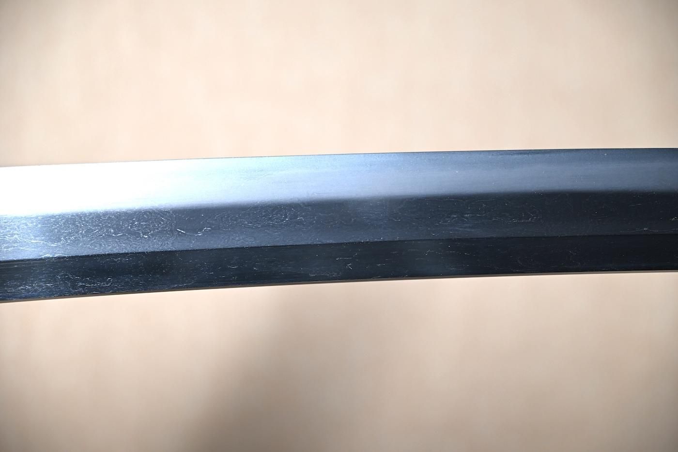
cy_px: 226
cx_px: 339
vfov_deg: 11.9
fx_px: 2175
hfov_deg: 17.7
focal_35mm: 116
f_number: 5.3
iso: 100
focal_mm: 77
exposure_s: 1/1.6
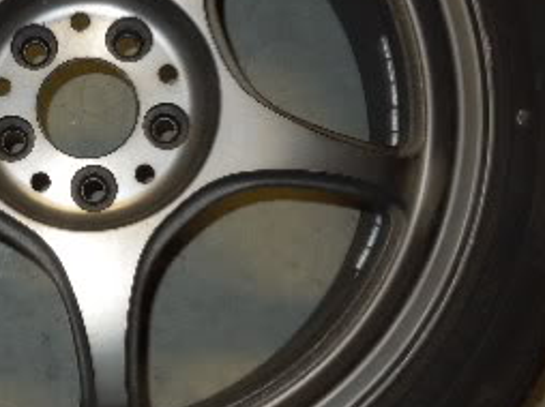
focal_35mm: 63
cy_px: 141
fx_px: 991
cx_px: 86
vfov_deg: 23.2
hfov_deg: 29.8
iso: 200
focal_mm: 4.5
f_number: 3.3
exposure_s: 1/30
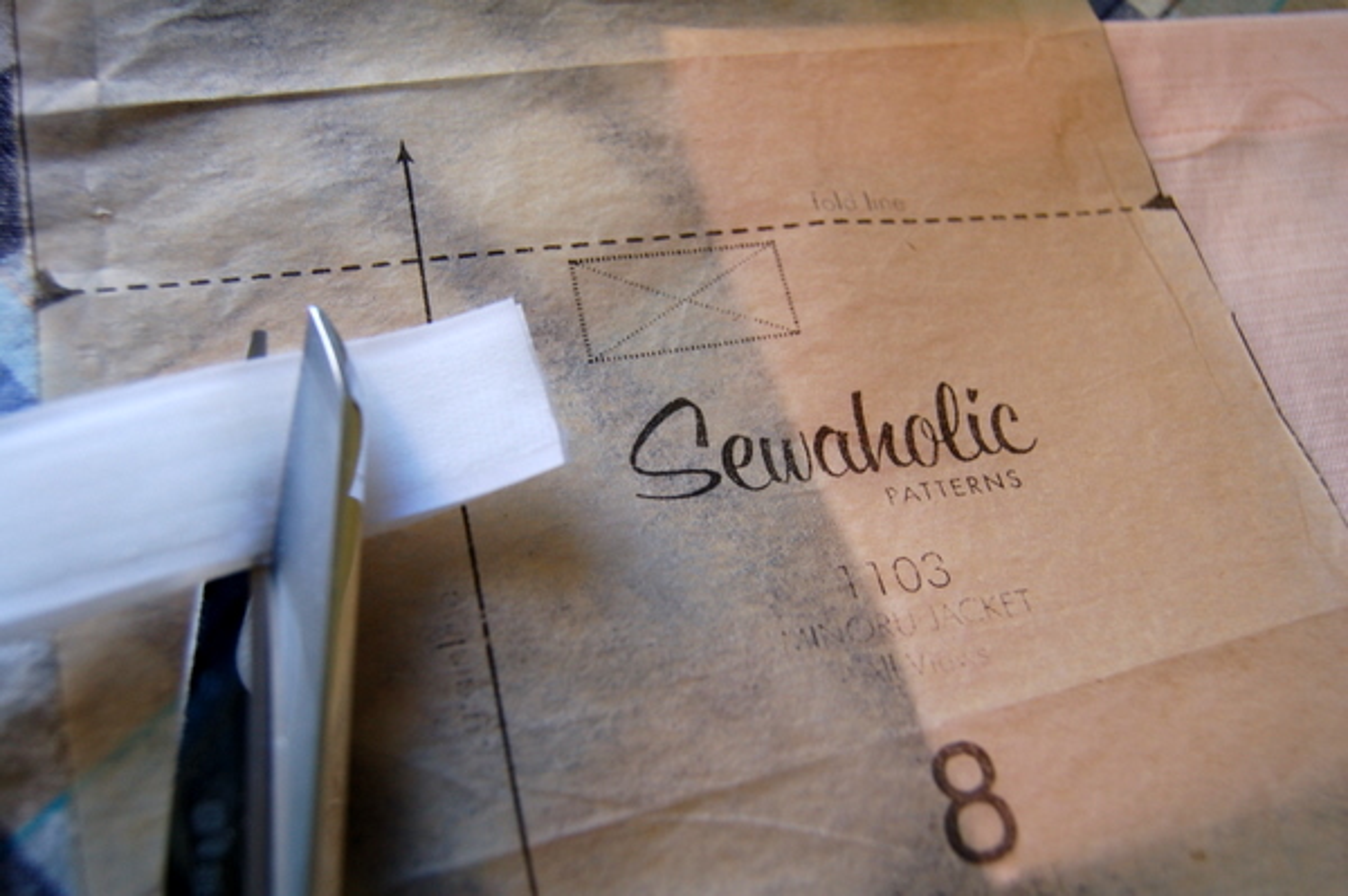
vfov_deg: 36.8
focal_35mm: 36
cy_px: 448
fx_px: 1347
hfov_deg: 53.2
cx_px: 674
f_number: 4.5
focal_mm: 24
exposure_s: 1/80
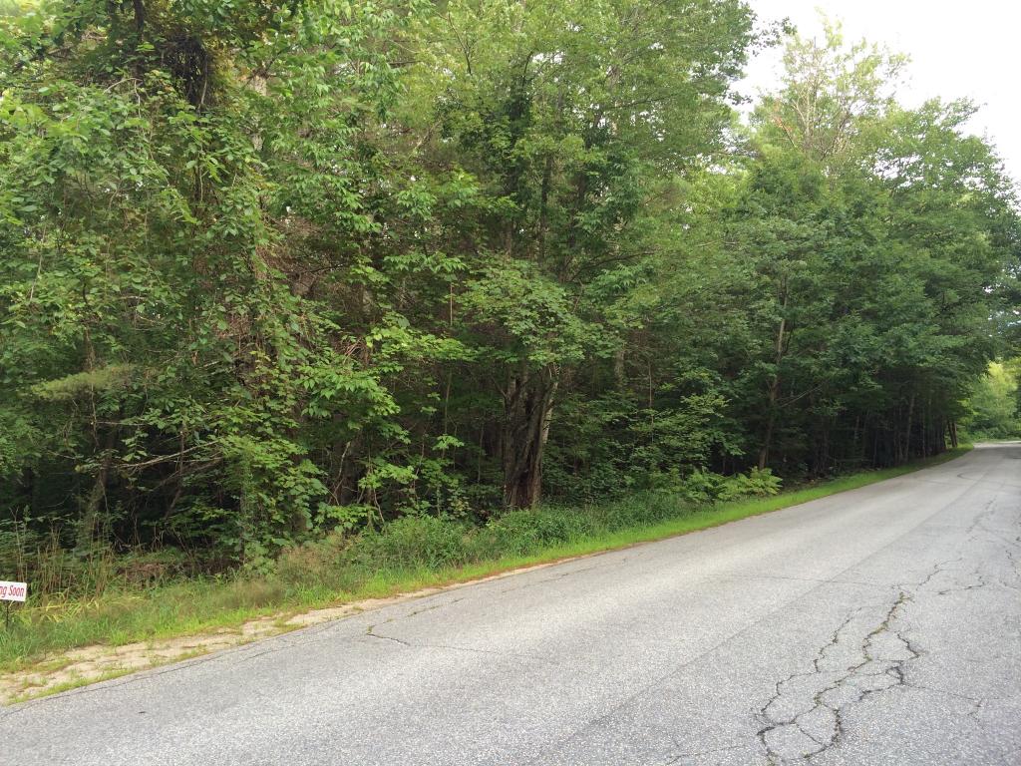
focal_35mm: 29
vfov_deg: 48.2
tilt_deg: +3.8
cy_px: 383
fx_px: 855
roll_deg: +1.5
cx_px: 510
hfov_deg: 61.7
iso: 40
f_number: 2.2
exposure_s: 1/120
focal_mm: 4.15
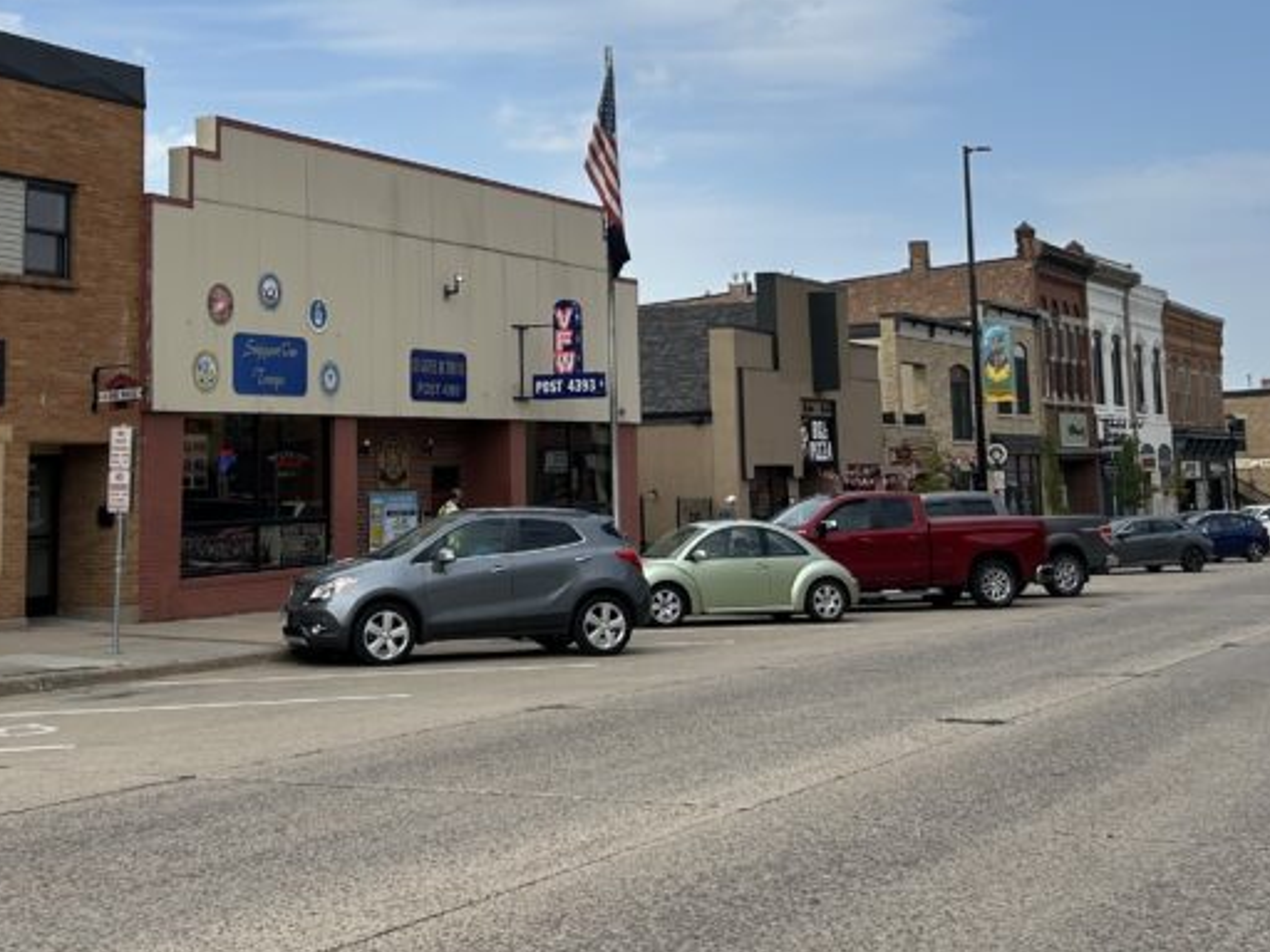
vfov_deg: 27.4
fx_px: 1908
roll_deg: +1.2
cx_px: 516
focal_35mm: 52
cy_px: 178
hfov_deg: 36.7
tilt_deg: +9.0
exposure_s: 1/4831
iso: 50
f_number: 1.5
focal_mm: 5.7
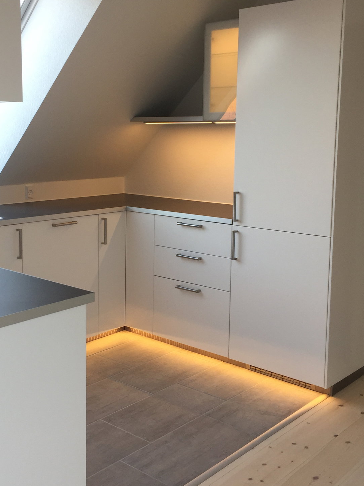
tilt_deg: -7.4
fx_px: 603
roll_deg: -0.6
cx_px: 140
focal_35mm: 43
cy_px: 212
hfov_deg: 33.4
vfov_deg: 43.8
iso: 40
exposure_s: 1/50
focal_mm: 4.15
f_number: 2.2
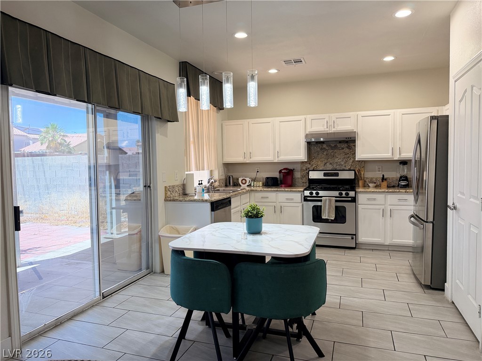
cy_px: 180
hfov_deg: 71.6
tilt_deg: -3.3
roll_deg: +0.9
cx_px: 241
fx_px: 334
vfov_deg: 56.8
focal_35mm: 24
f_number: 1.78
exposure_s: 1/140
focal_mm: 6.76
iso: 200
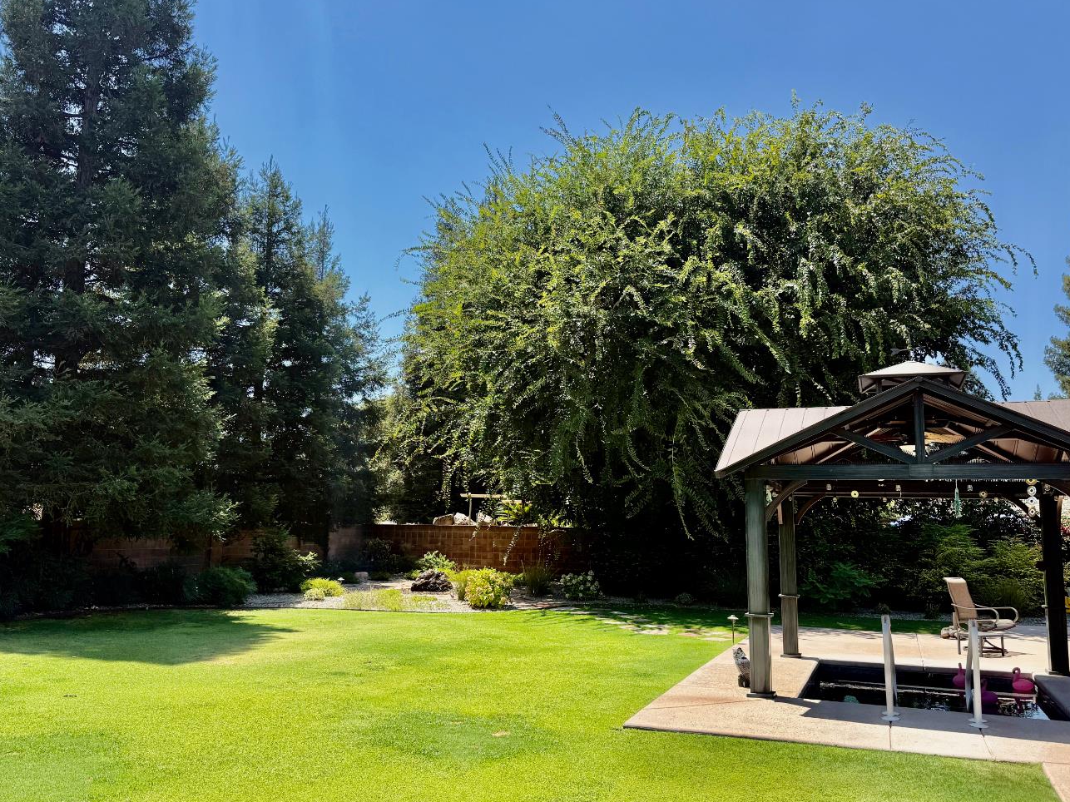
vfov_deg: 49.7
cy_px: 410
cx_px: 530
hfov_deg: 63.5
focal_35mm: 28
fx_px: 865
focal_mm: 6.76
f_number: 1.78
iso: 80
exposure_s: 1/3021
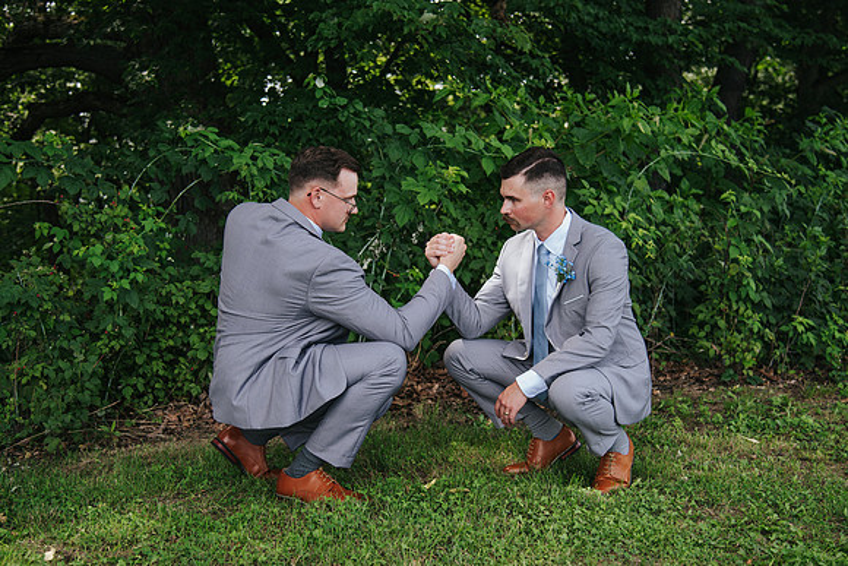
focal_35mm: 50
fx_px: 1174
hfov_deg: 39.7
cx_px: 411
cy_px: 290
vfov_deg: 27.1
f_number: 4
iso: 200
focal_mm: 44
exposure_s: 1/200
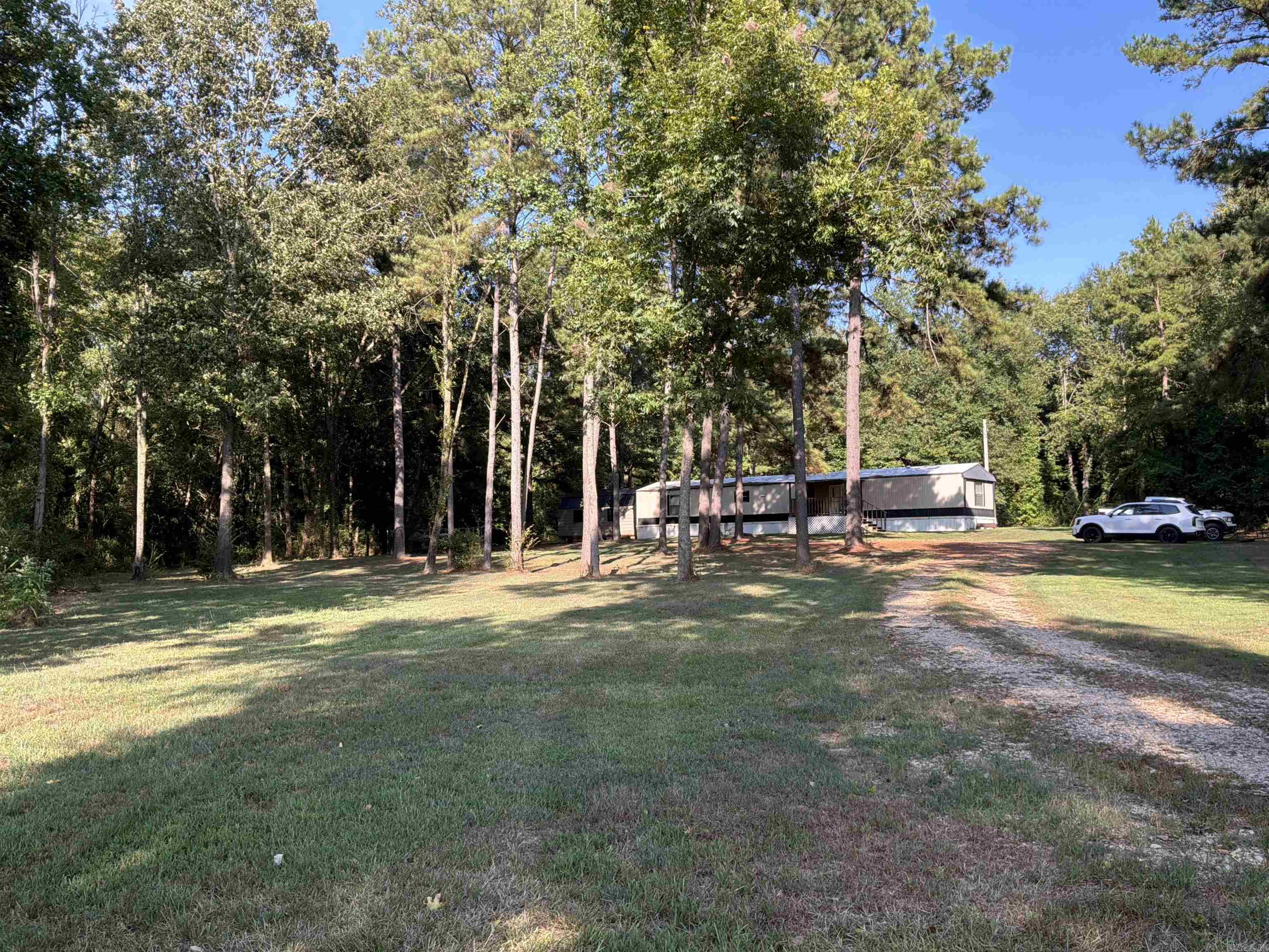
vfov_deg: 49.7
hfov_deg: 63.4
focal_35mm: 28
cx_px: 634
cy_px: 476
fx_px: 1026
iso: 25
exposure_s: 1/327
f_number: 1.8
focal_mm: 3
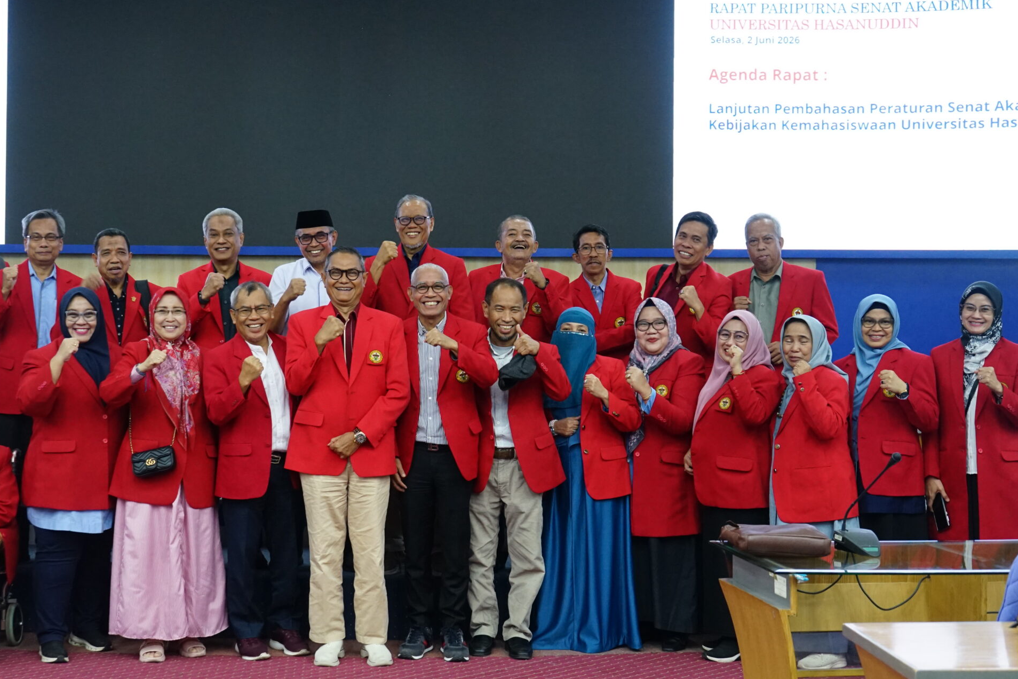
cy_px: 317
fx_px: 1555
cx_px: 368
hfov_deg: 36.0
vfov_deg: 24.6
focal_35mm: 55
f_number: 5.6
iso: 2500
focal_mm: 41
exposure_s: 1/40
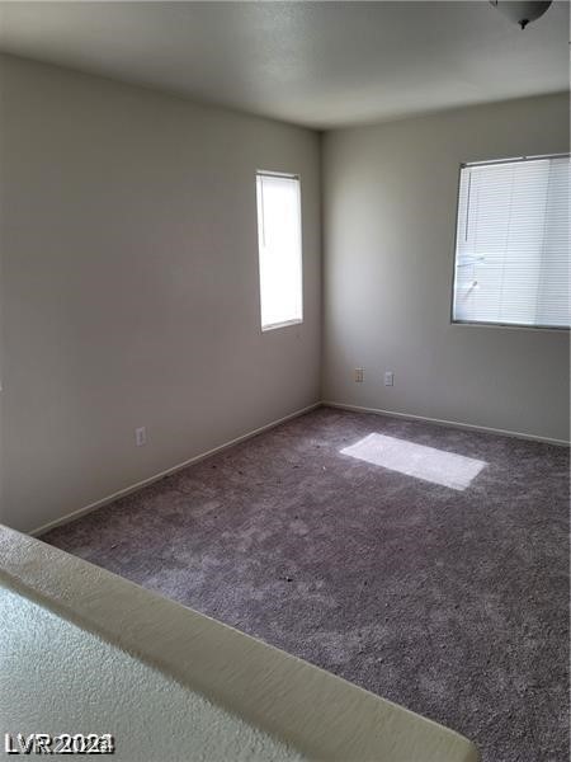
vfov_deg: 69.4
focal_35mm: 25
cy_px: 381
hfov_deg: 54.9
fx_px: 550
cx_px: 286
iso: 32
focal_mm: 7
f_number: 1.8
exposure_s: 1/120
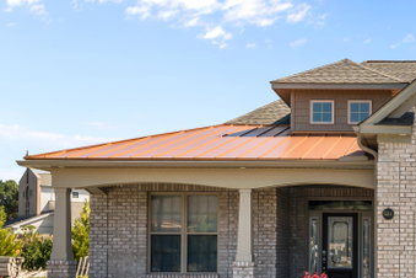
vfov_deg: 20.0
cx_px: 403
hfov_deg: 28.1
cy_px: 167
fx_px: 786
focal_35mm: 68
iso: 100
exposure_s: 1/250
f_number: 7.1
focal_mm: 32
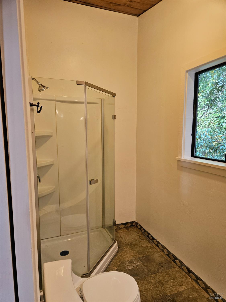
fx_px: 200
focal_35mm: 23
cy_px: 151
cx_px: 113
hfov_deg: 58.9
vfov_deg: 73.9
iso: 320
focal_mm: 5.4
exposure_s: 1/120
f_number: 1.8
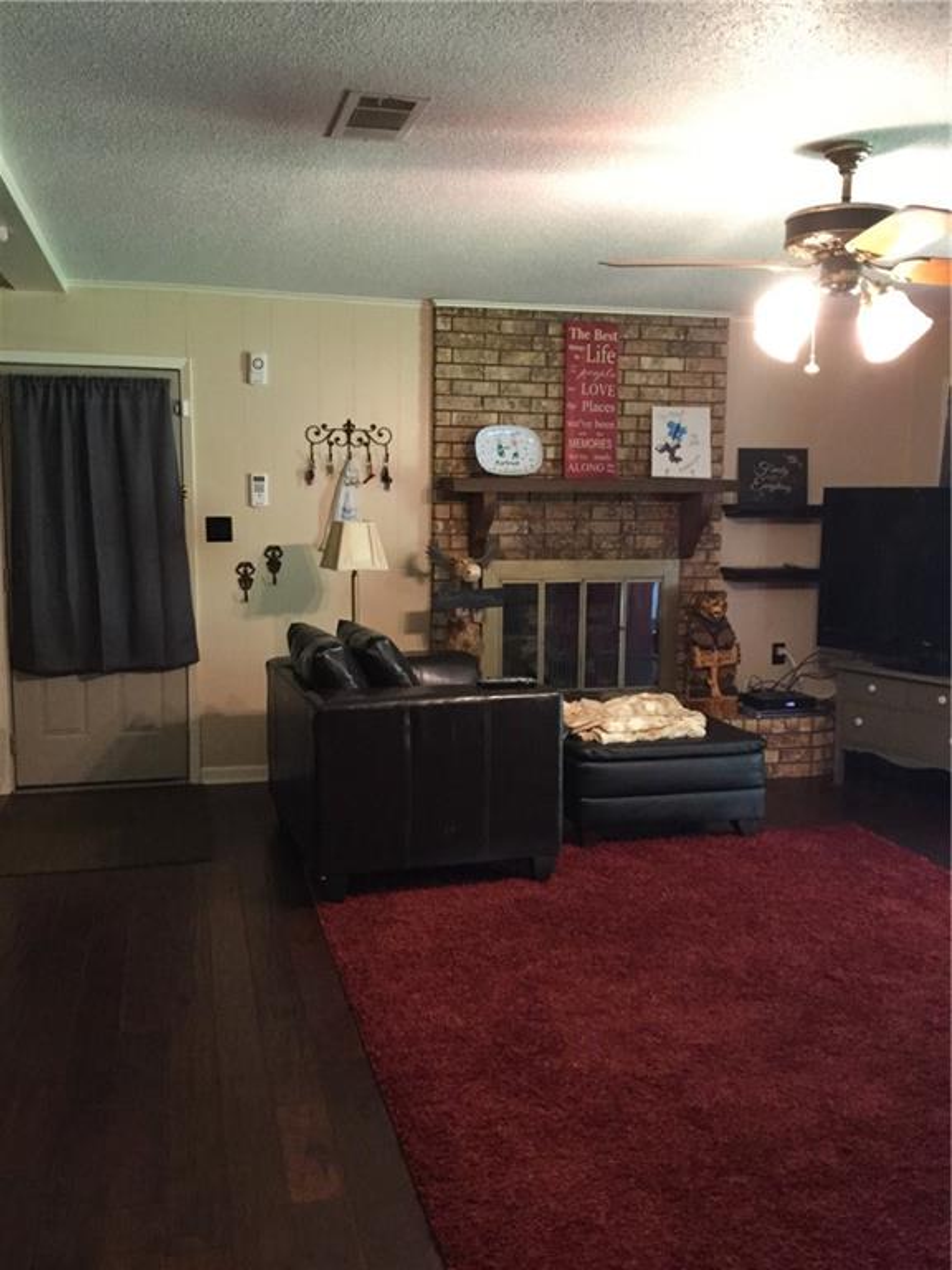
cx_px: 476
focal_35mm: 31
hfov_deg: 45.4
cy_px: 635
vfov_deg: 58.4
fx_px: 1137
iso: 200
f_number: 2.4
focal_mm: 3.3
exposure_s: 1/15
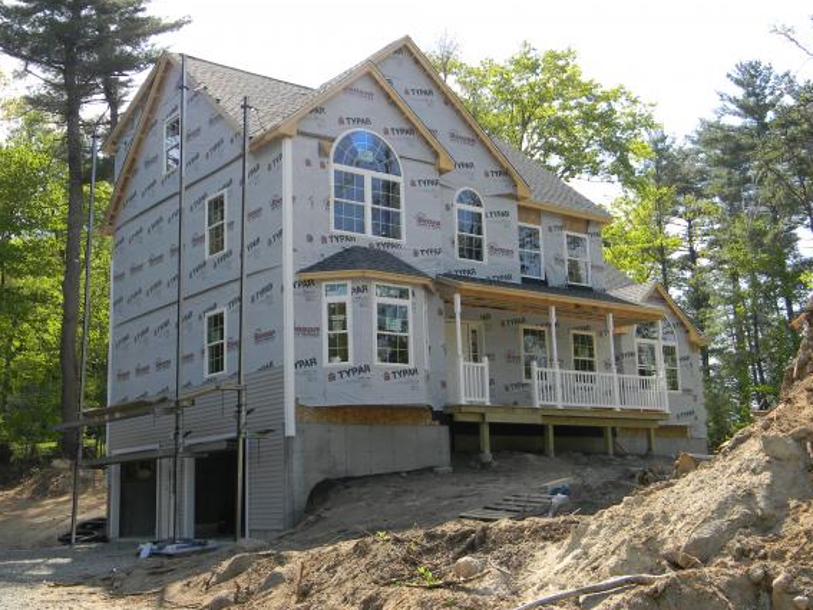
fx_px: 986
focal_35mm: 42
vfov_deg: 34.3
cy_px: 304
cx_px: 412
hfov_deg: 44.8
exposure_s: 1/336
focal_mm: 7.3
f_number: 3.8
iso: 80
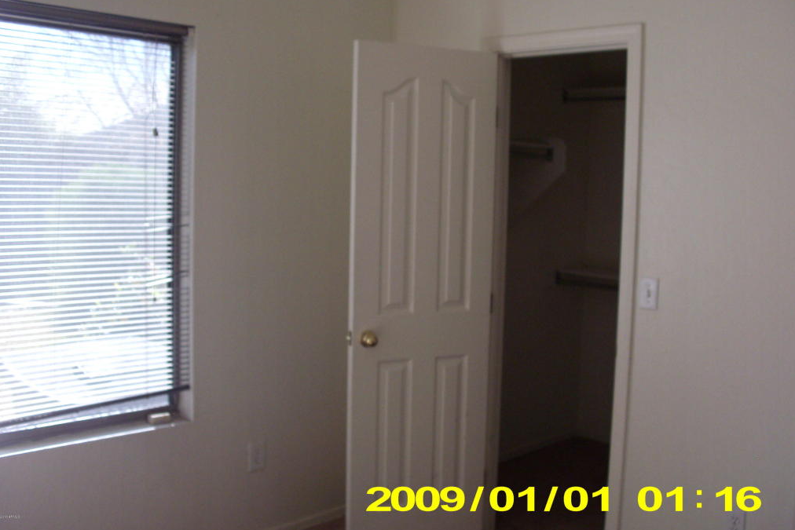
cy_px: 234
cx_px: 401
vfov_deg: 33.4
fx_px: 883
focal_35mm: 40
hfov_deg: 48.5
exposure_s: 1/60
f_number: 3.1
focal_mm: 6.3
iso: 125
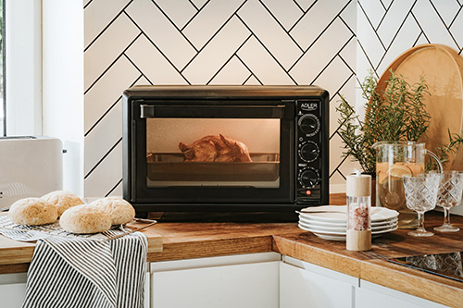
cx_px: 232
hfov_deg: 23.9
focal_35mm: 85
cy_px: 154
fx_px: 1093
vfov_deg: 16.1
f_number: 13
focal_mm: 85
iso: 250
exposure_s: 1/3
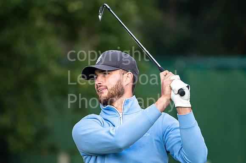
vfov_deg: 3.1
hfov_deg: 4.6
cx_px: 123
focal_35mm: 450
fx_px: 3073
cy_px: 82
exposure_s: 1/640
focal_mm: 300
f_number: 4
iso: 400
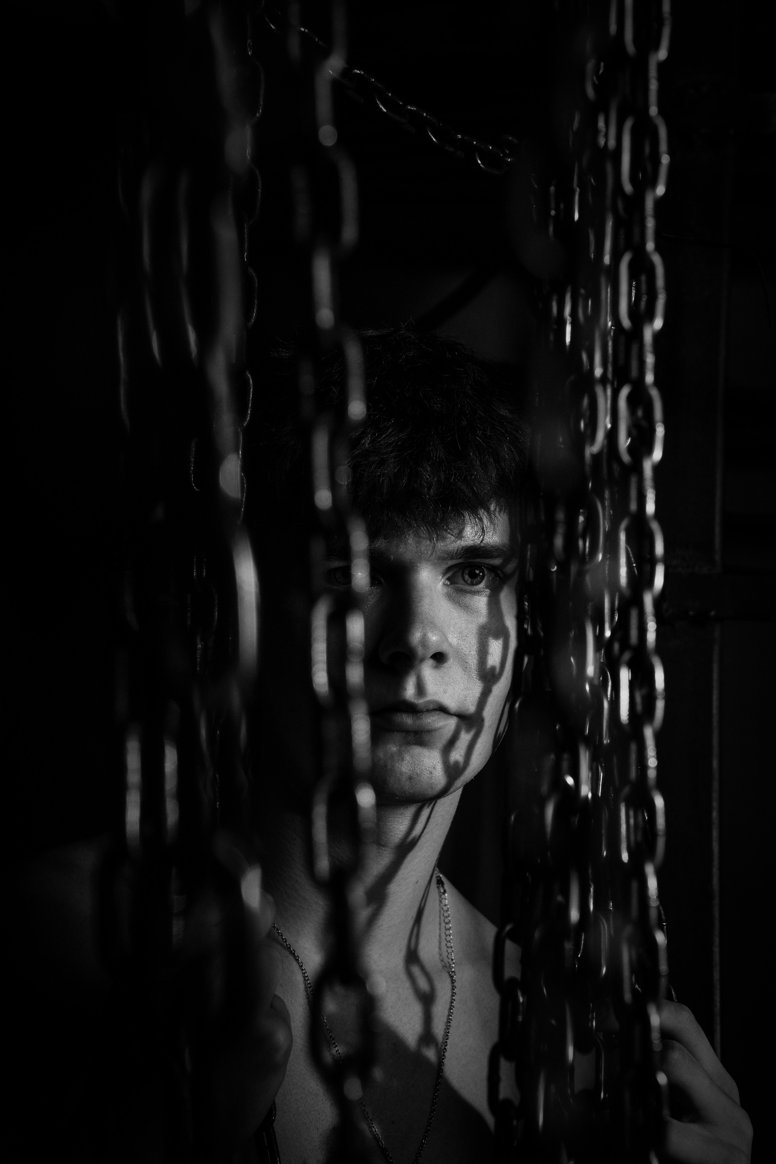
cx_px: 388
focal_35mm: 75
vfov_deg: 27.0
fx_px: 2425
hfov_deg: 18.2
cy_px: 582
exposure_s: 1/160
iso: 100
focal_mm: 75
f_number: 7.1
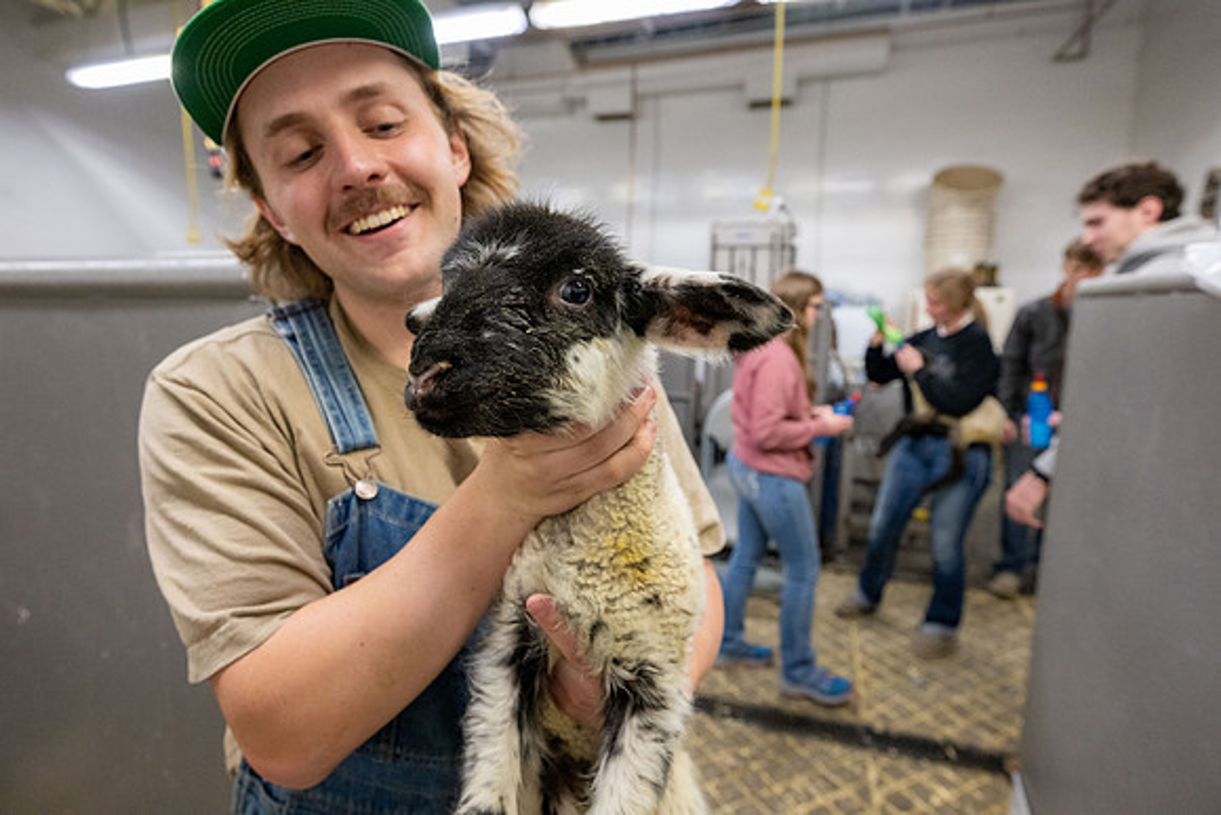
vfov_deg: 67.4
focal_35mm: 18
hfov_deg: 90.0
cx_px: 610
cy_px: 408
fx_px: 611
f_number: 4
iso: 3200
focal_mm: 18
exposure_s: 1/200
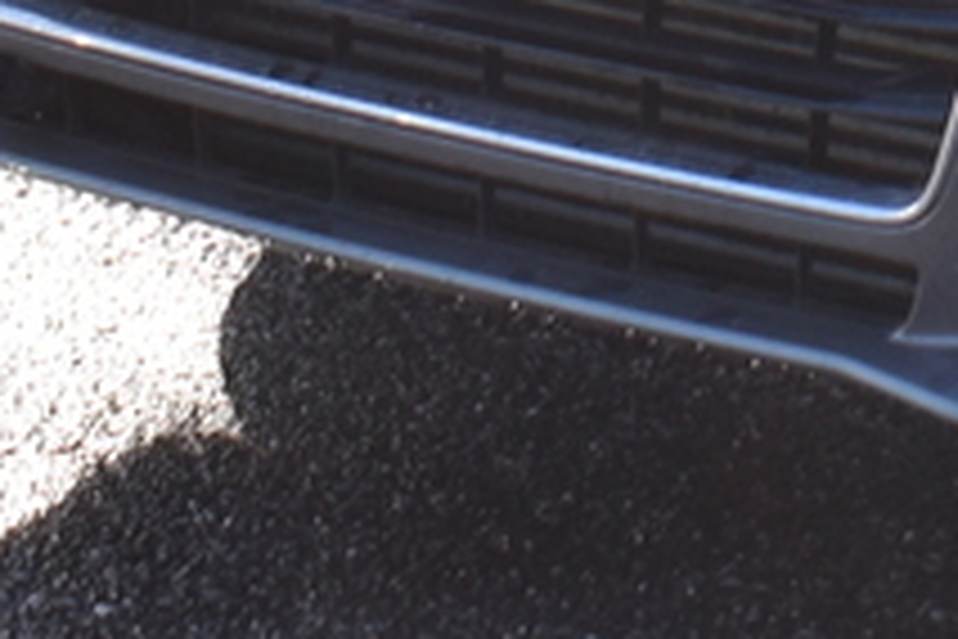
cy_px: -1287
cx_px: 2280
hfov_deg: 7.4
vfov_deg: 5.0
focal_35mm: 262
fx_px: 6966
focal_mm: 23
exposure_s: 1/250
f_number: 6.7
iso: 200
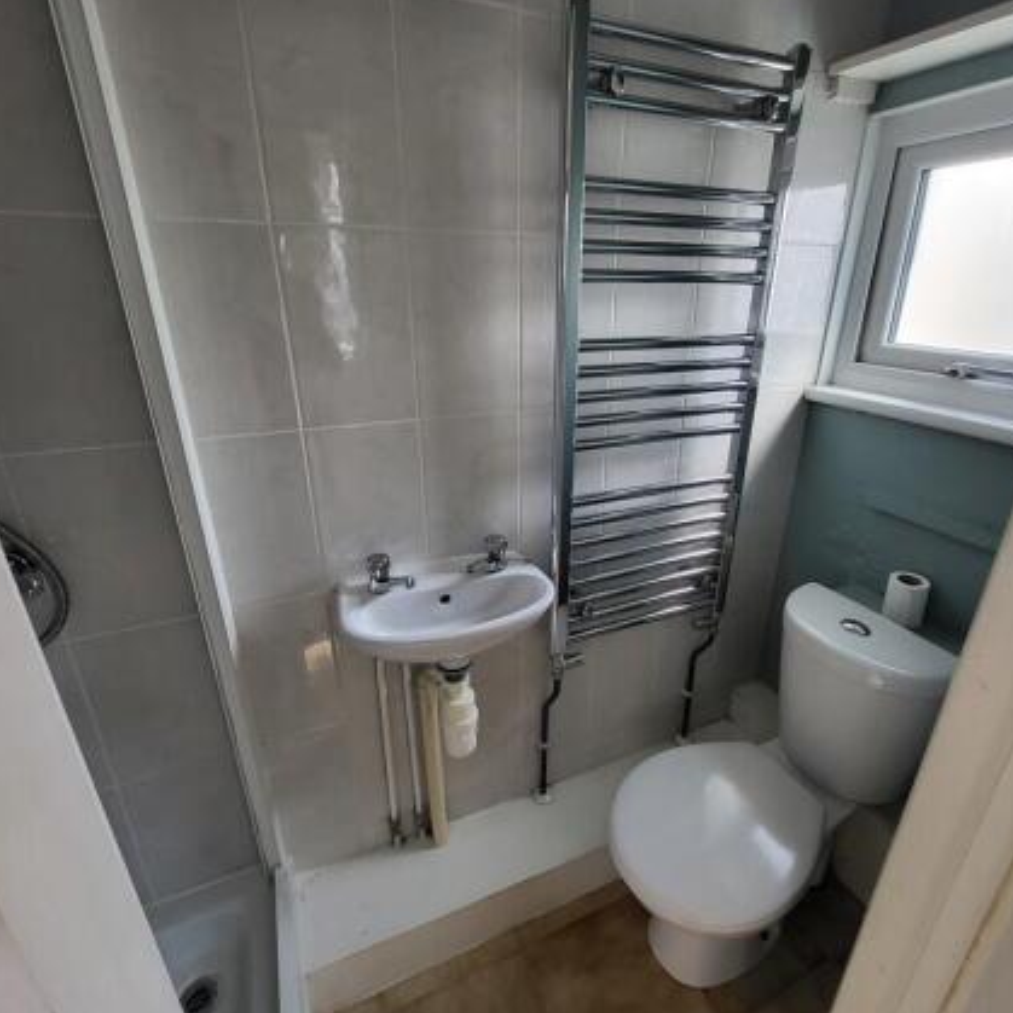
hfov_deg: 87.3
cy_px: 502
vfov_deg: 87.4
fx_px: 530
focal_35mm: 16
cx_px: 536
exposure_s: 1/50
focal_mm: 1.74
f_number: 2.2
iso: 64
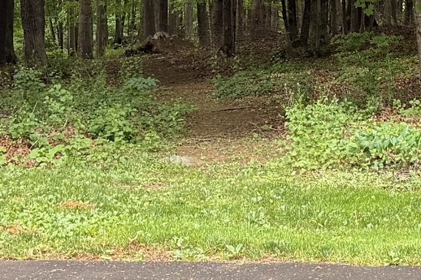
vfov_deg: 9.1
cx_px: 421
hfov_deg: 13.7
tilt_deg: +0.7
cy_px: -94
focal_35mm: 148
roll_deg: +1.2
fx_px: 1730
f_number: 1.78
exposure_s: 1/121
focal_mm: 6.76
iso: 64
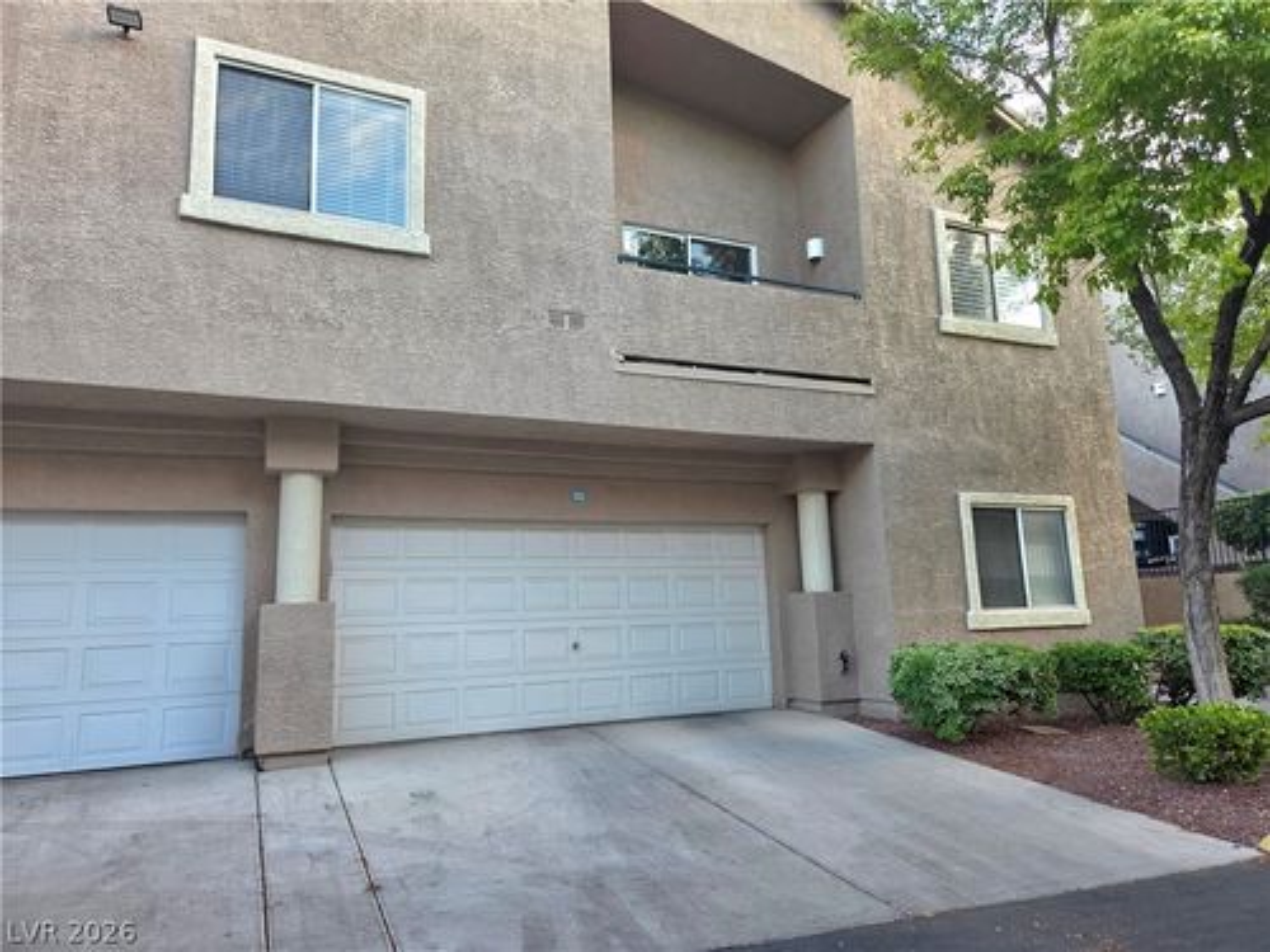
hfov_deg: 73.9
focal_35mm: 23
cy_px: 476
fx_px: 844
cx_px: 635
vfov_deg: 58.9
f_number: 1.8
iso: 160
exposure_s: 1/182
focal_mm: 5.4
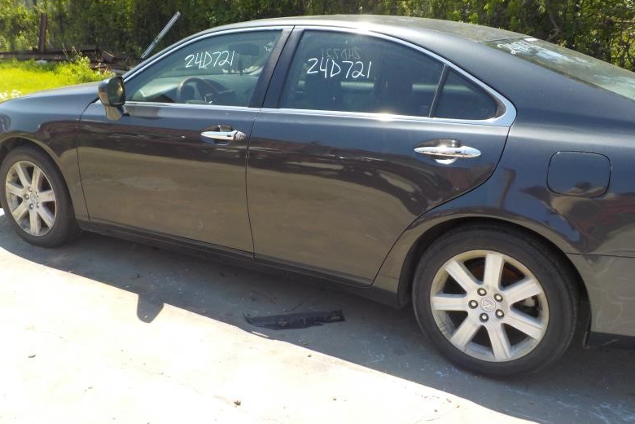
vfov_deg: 41.1
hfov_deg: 58.7
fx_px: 564
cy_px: 197
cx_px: 316
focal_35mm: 32
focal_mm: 4.1
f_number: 3.3
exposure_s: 1/400
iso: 125
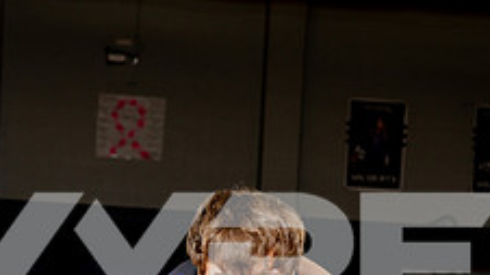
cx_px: 189
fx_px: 1273
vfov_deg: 11.8
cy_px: 414
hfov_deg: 21.7
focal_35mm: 98
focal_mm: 47
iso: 320
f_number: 5.6
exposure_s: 1/250
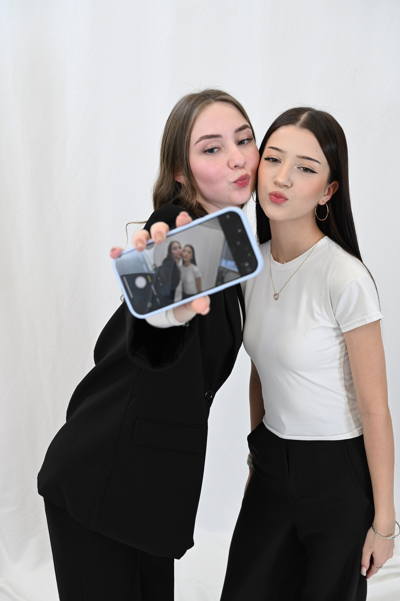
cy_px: 300
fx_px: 734
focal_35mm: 44
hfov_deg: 30.5
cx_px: 200
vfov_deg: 44.5
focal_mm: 44
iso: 1000
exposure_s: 1/200
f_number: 7.1
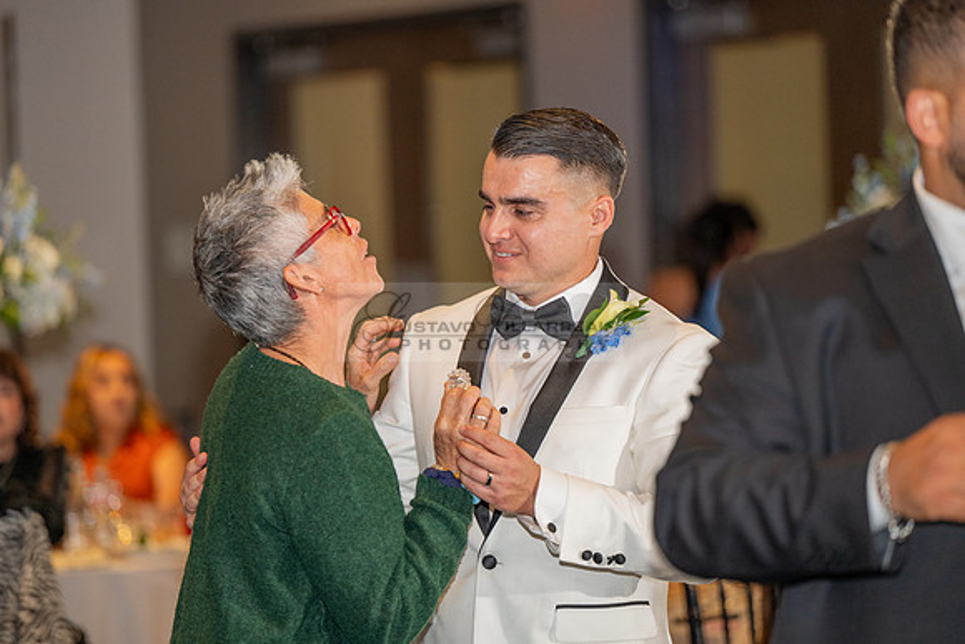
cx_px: 482
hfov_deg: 15.2
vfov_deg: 10.2
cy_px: 322
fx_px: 3619
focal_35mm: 135
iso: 1000
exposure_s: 1/125
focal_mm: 135
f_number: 2.8
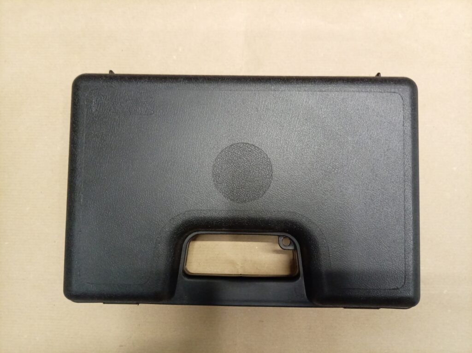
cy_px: 176
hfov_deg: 69.4
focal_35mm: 25
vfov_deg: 54.8
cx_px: 236
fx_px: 341
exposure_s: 1/25
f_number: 1.8
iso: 896
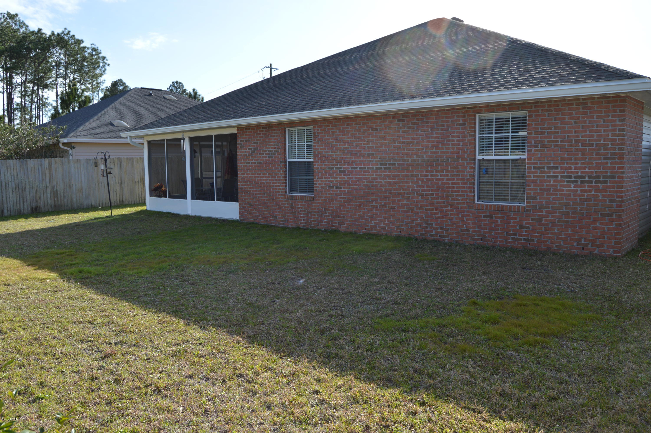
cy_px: 216
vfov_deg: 47.8
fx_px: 488
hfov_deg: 67.4
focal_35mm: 27
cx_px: 326
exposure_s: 1/200
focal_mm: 18
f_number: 7.1
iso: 100
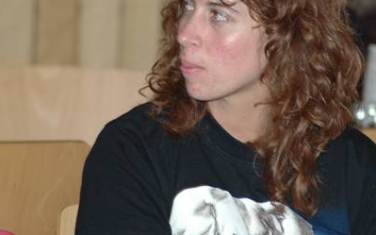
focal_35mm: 441
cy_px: 42
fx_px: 4517
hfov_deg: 4.8
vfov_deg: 3.0
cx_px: 253
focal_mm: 180
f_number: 4.8
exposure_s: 1/60
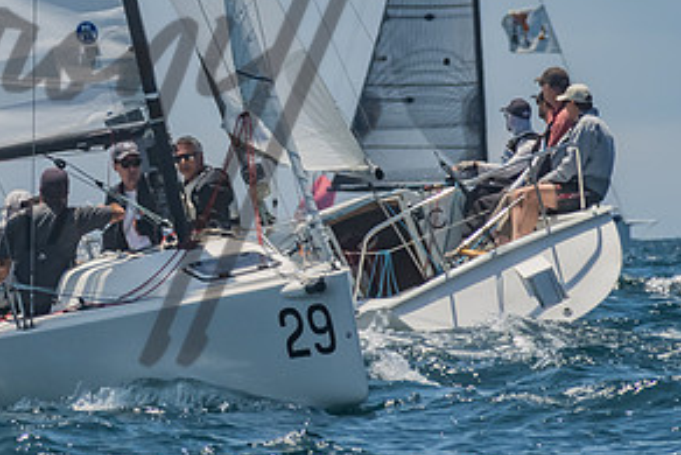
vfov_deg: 1.5
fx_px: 17260
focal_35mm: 912
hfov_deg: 2.3
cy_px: 42
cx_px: 37
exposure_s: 1/1000
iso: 640
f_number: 14
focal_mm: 300
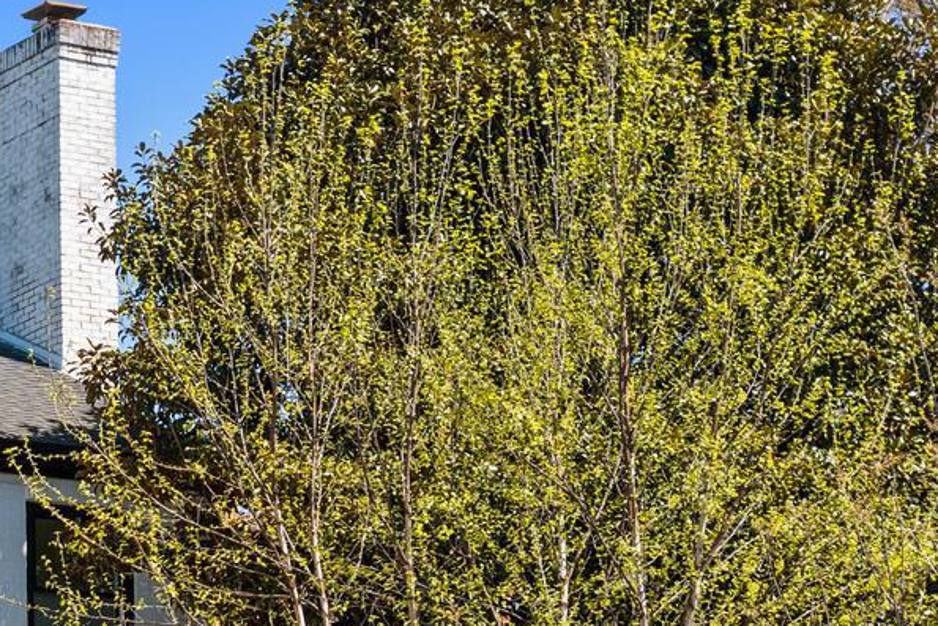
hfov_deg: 11.1
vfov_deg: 7.5
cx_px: -317
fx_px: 4692
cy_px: 915
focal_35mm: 180
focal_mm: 52.3
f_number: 2.8
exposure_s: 1/4000
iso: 200
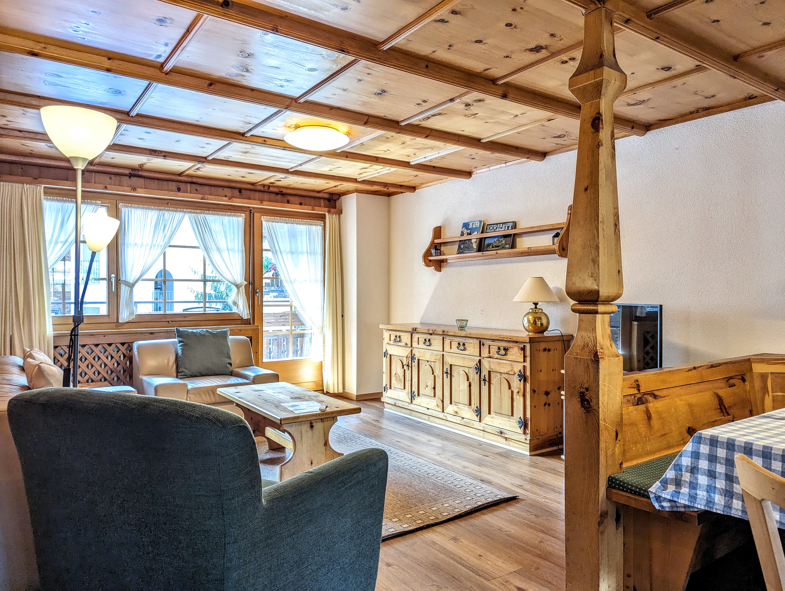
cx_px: 392
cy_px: 296
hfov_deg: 71.5
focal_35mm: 24
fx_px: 545
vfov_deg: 56.9
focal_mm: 6.81
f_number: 1.85
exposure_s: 1/90
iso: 237
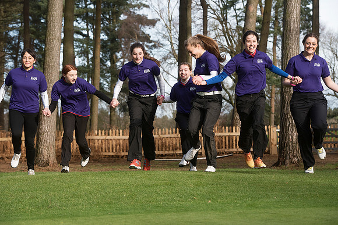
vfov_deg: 13.0
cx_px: 169
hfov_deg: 19.5
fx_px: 986
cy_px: 112
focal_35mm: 105
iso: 1000
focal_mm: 105
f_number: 5.6
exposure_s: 1/1250
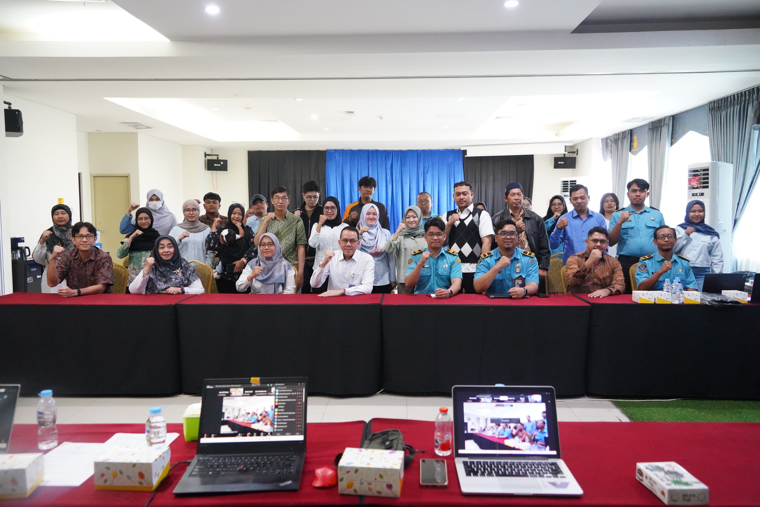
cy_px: 254
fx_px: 591
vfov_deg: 46.4
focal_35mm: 28
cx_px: 380
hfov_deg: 65.5
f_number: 4.5
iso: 12800
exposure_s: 1/125
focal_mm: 28
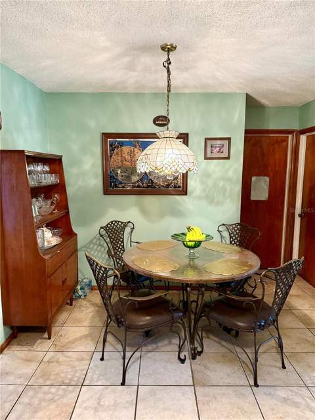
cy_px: 210
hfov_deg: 56.8
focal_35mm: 24
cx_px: 158
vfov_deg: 71.6
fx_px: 291
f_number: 1.78
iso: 800
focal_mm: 6.76
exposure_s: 1/60
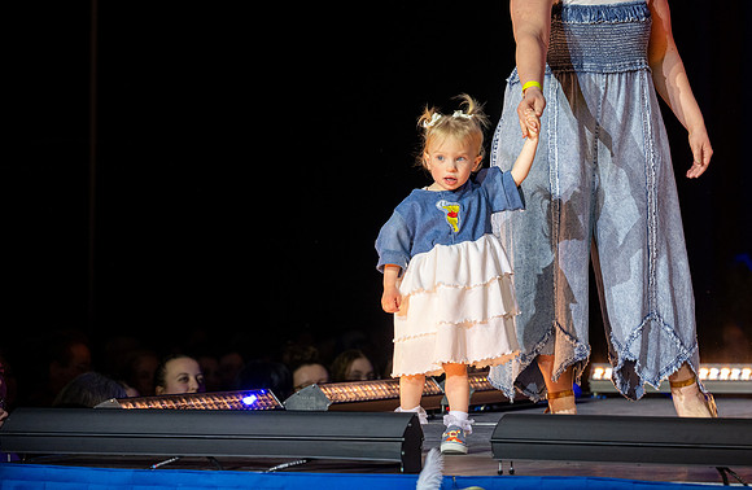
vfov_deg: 9.3
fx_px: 3009
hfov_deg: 14.2
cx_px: 547
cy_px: 159
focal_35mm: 145
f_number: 3.5
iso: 400
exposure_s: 1/160
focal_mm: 99
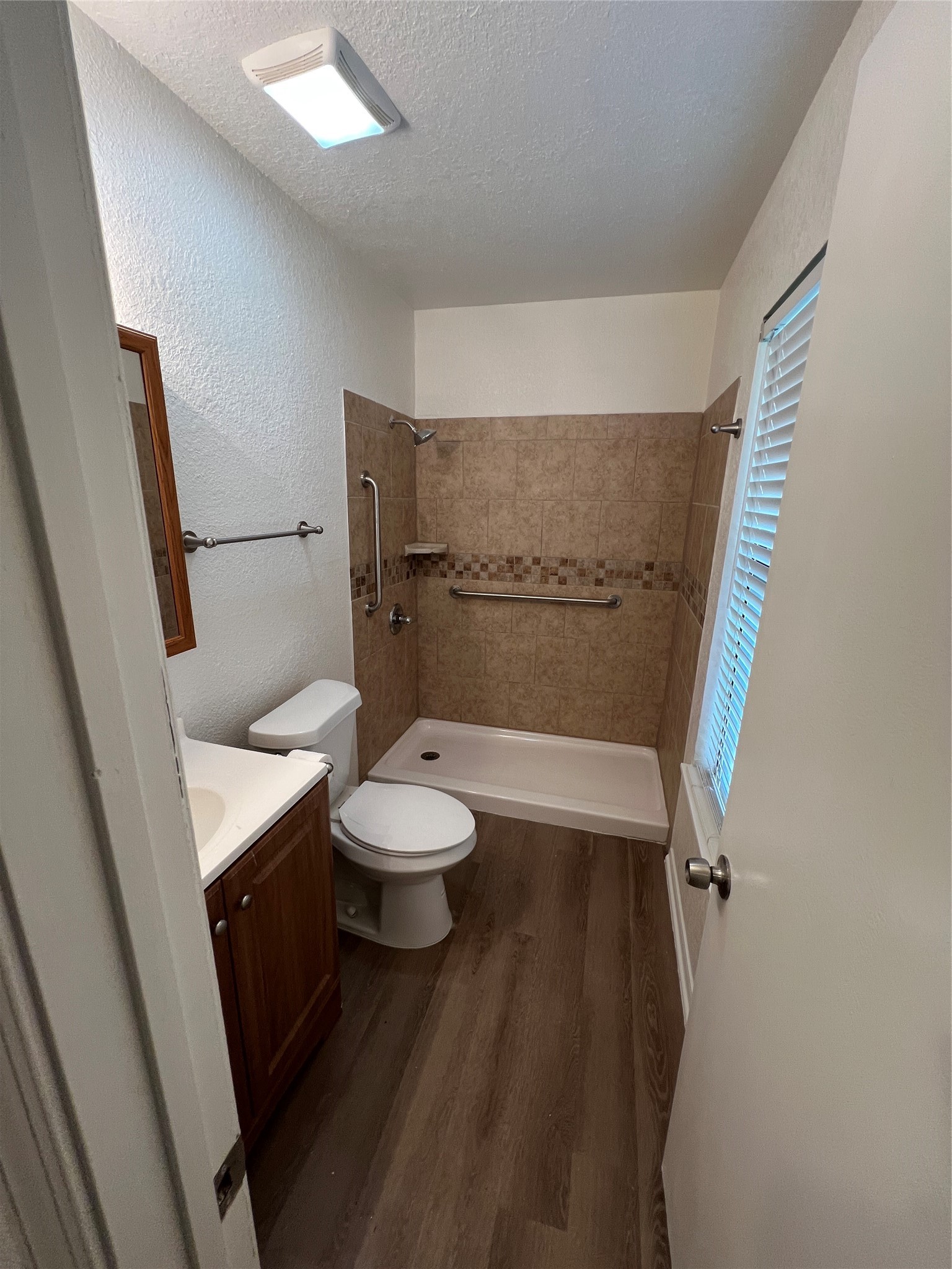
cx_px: 476
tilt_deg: -14.4
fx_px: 477
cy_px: 634
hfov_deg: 89.9
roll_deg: -1.0
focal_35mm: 13
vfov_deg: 106.2
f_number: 1.8
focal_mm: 1.57
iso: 125
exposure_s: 1/60
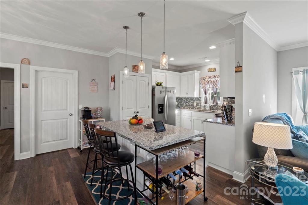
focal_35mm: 16
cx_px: 154
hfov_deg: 96.8
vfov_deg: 73.7
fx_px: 137
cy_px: 102
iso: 100
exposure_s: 1/1.25
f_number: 11
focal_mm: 16
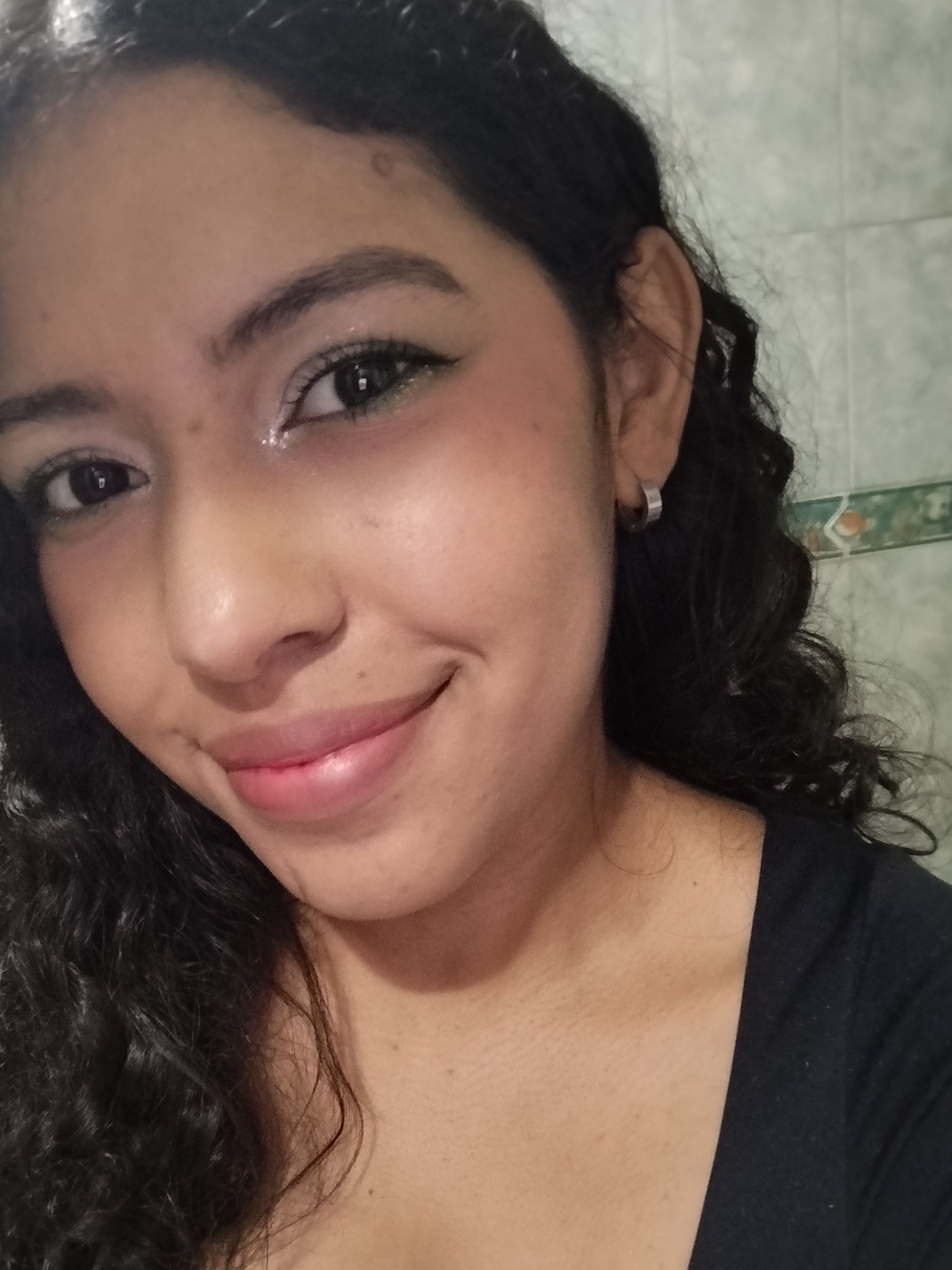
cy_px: 789
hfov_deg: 46.5
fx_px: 1100
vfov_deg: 59.2
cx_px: 372
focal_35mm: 30
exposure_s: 1/20
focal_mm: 3.26
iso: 800
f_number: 2.4
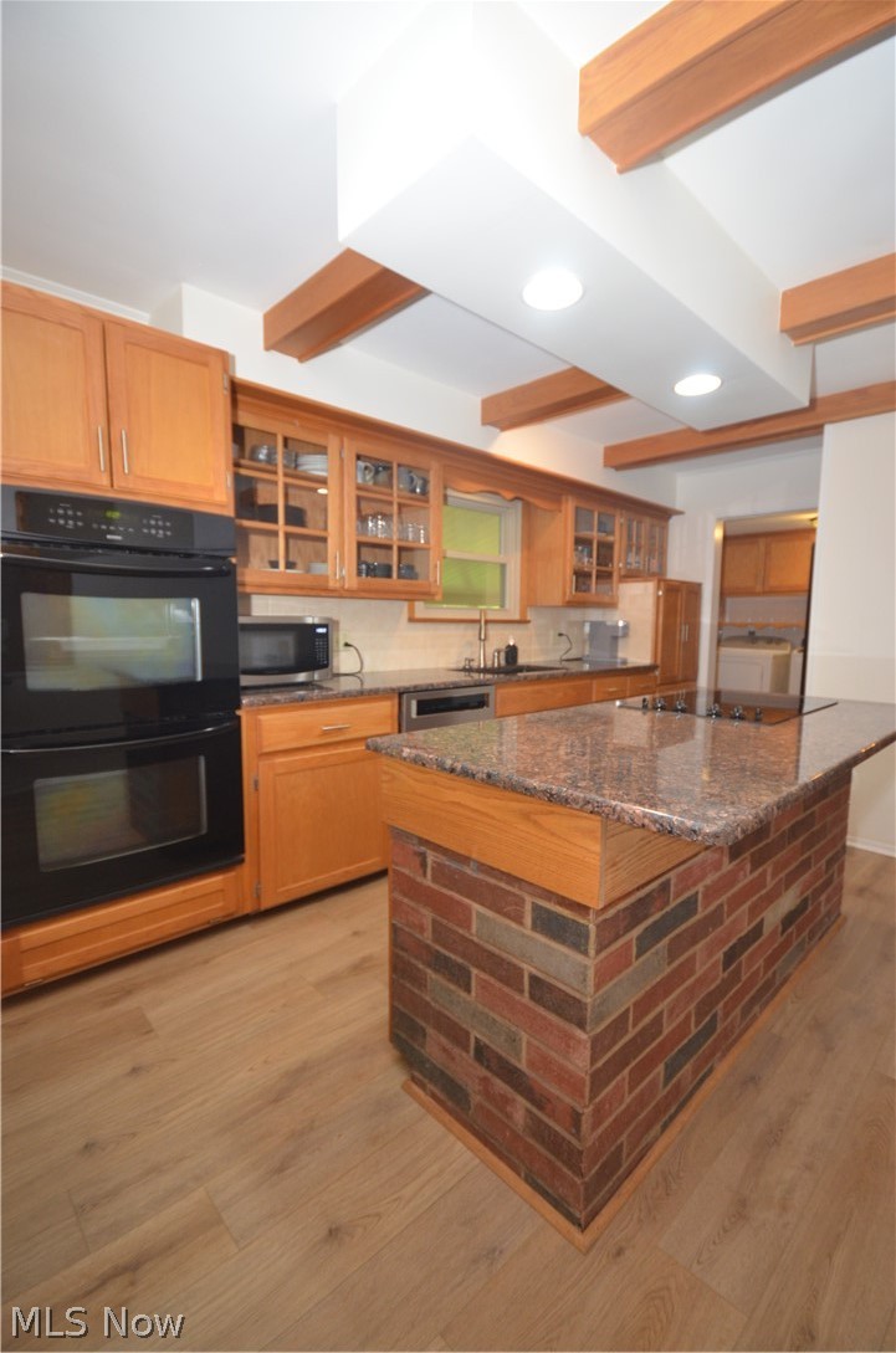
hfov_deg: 77.1
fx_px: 563
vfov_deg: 100.5
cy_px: 676
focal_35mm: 15
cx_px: 448
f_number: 4
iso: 800
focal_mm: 10
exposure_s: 1/60
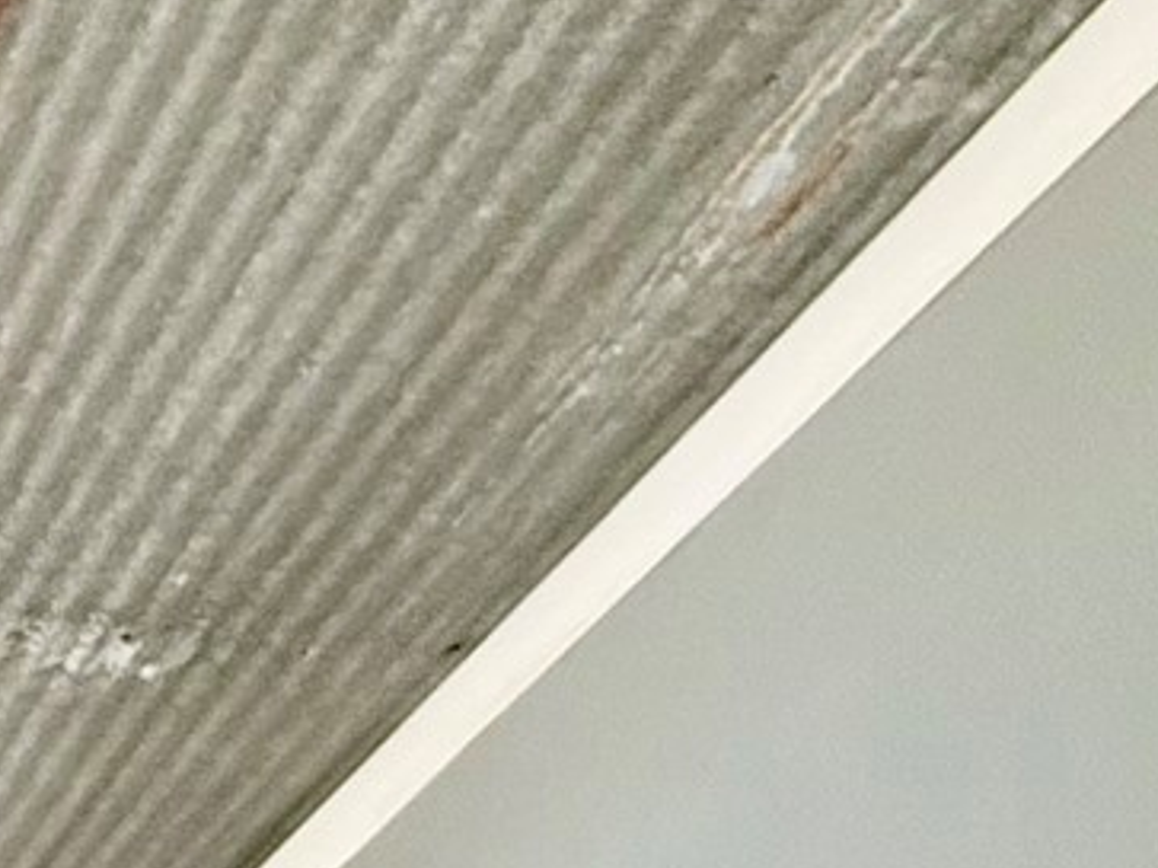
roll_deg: +1.3
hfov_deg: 14.9
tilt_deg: -0.2
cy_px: 2014
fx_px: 2475
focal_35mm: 74
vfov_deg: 14.3
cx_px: -1656
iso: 320
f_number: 2.2
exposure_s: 1/99
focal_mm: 2.22
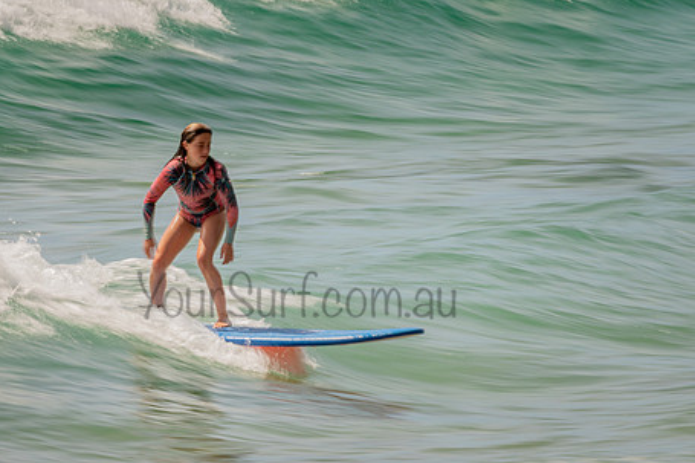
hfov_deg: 2.6
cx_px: 239
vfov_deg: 1.8
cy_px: 244
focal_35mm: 782
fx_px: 15091
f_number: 22
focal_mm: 500
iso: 64
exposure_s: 1/20
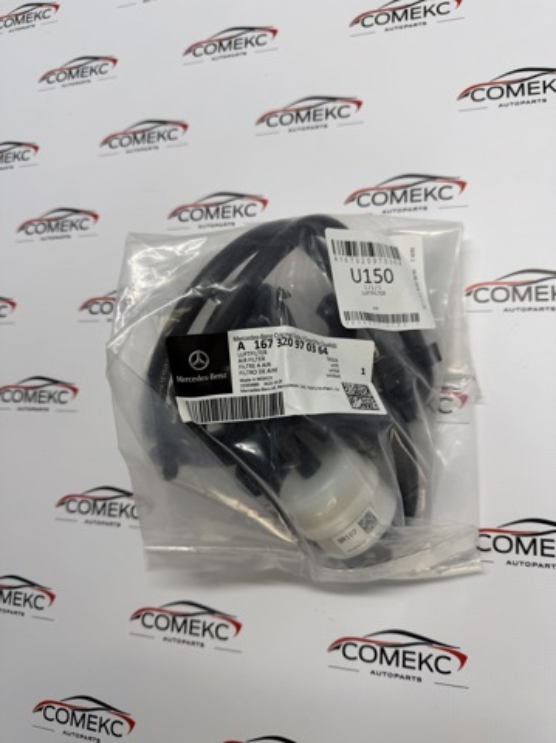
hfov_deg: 56.7
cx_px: 278
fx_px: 515
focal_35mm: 24
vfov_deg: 71.7
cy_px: 372
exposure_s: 1/267
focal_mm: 6.76
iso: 64
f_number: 1.78
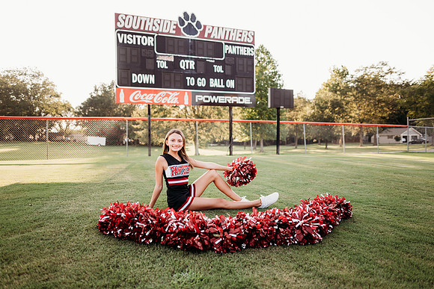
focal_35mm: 24
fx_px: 289
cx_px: 217
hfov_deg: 73.7
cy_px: 144
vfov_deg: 53.2
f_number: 2
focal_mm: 24
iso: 125
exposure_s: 1/500
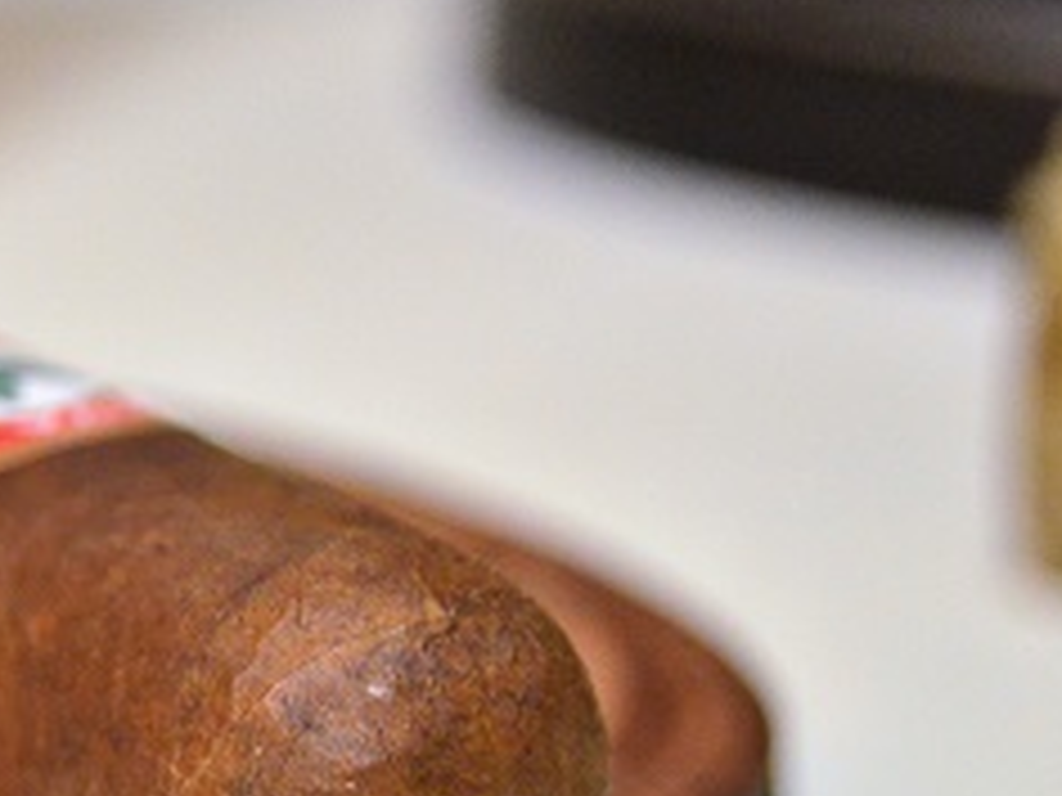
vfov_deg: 8.1
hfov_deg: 10.8
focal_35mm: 182
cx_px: 250
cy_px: 751
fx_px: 5584
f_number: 5.6
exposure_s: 1/20
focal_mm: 52
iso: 3200
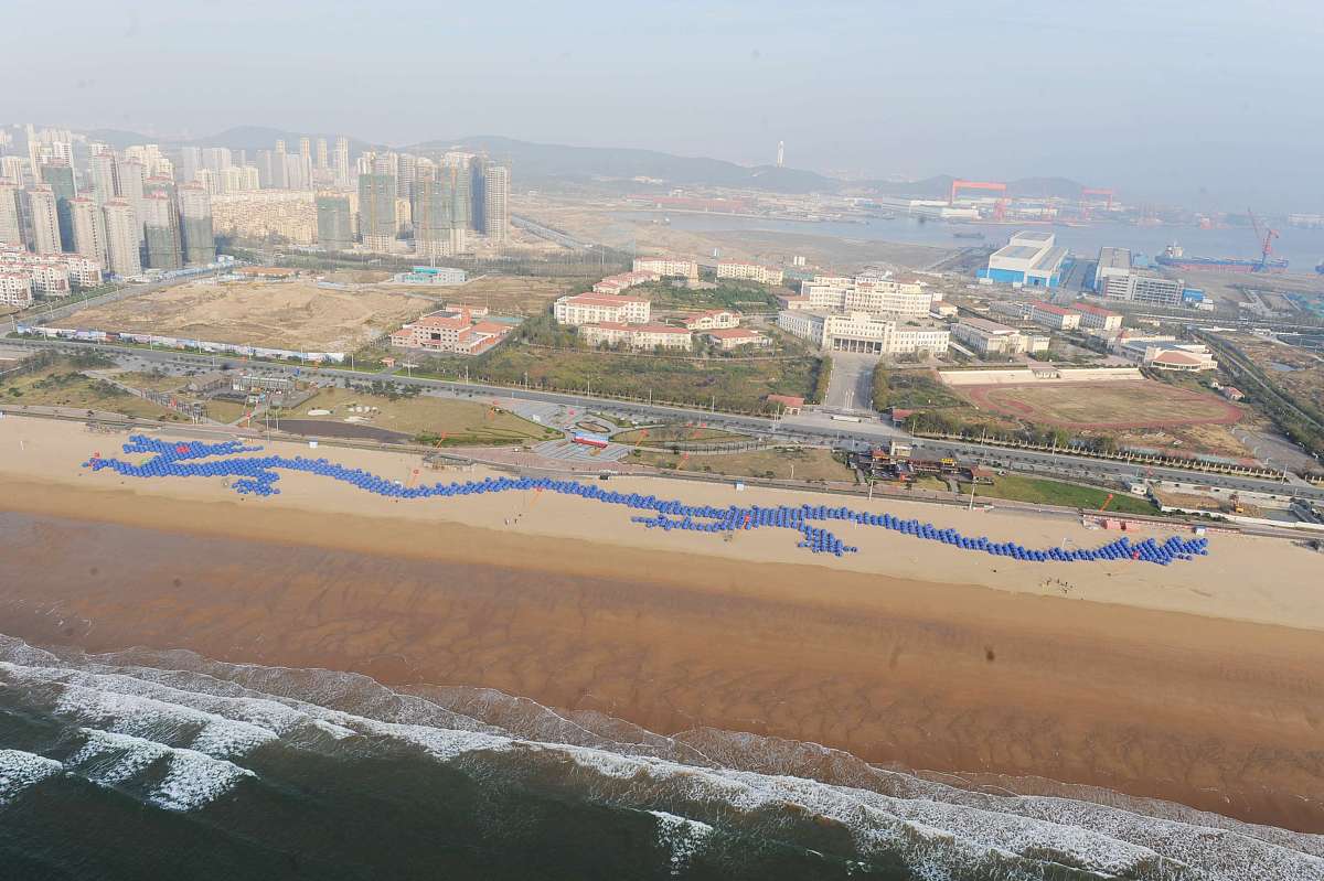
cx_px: 662
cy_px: 440
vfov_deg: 53.1
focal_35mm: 24
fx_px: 882
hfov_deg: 73.8
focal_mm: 24
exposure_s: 1/320
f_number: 9
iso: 200
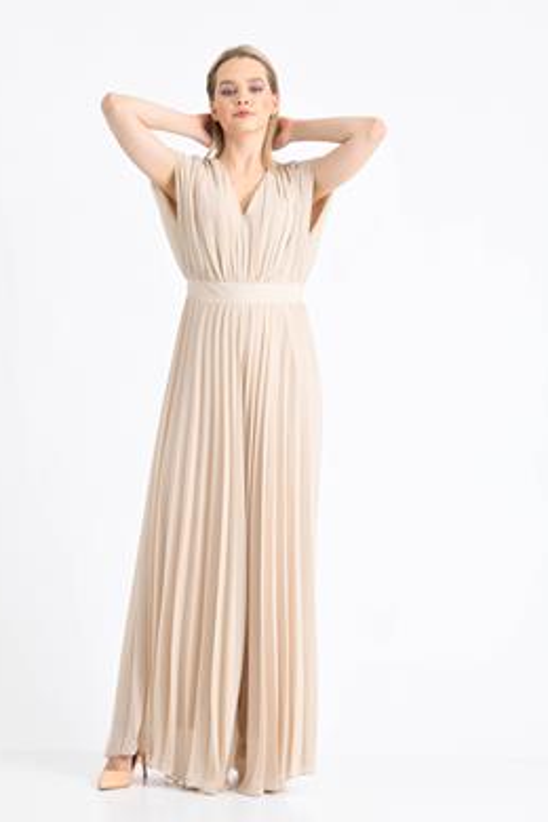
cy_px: 419
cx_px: 251
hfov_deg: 12.1
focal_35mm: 113
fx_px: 2580
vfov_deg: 18.1
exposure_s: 1/125
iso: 100
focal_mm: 98
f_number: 9
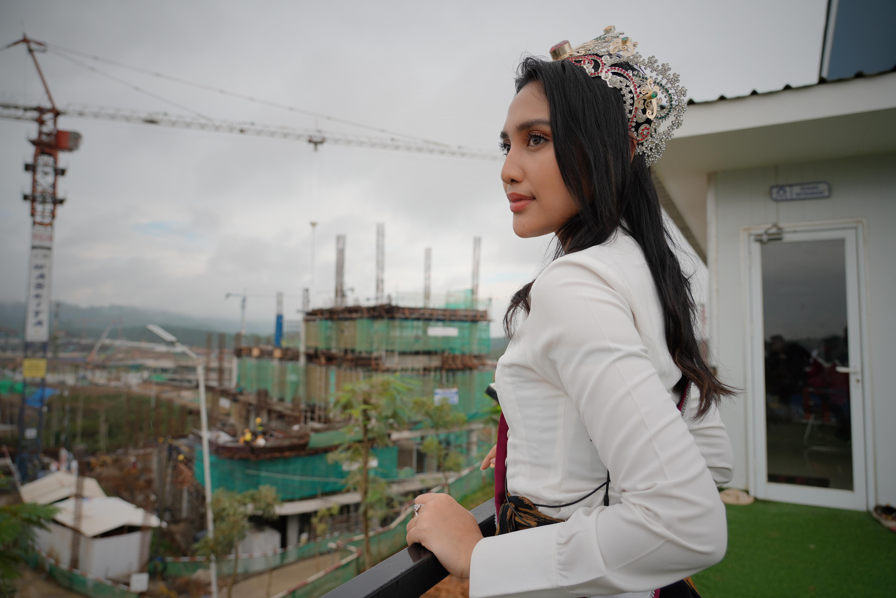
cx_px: 448
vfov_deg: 53.1
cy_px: 299
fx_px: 597
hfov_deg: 73.7
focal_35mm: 24
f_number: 4.5
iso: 100
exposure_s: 1/320
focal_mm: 24
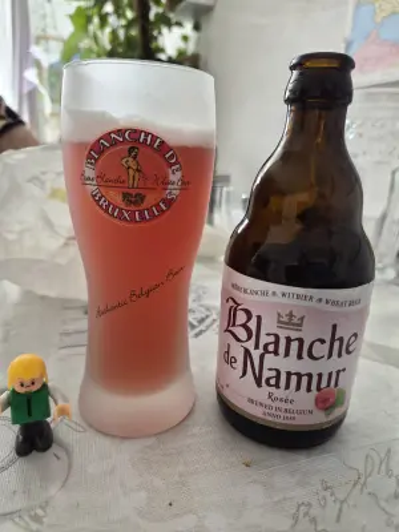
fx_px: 353
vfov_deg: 73.9
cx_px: 200
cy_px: 266
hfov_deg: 58.9
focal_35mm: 23
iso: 250
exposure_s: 1/100
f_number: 1.8
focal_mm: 5.4
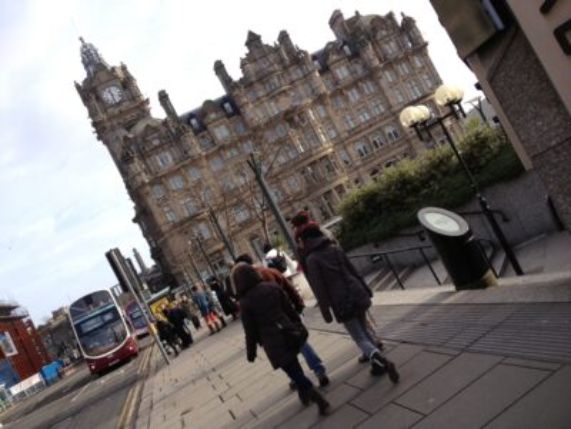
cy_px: 214
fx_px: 577
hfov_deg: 52.6
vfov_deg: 40.7
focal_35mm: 35
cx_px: 286
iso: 50
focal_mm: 4.28
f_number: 2.4
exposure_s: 1/673
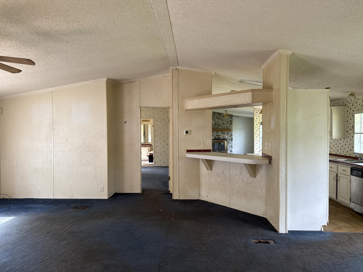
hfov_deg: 71.6
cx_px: 182
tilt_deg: -1.5
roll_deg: -0.1
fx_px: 252
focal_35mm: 24
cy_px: 136
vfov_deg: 56.8
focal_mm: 6.76
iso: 160
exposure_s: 1/121
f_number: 1.78
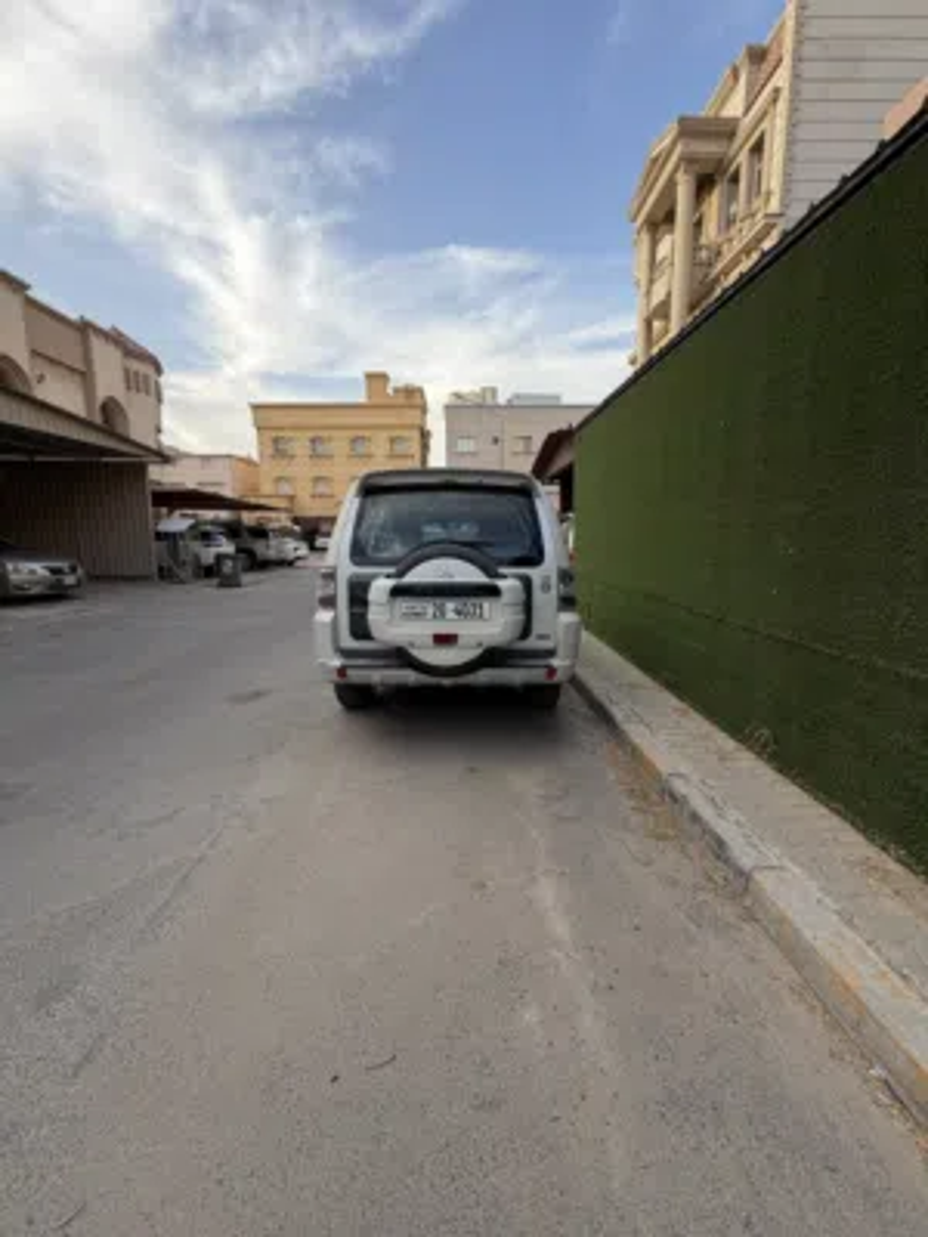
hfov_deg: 85.7
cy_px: 618
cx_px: 464
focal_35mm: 14
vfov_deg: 102.1
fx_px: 500
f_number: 2.2
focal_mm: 2.22
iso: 64
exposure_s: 1/502
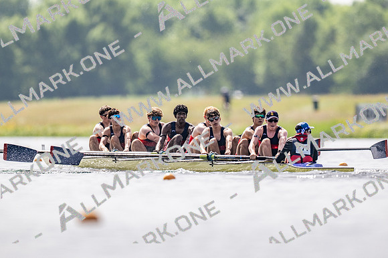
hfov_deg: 2.3
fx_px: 9694
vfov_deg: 1.5
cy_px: 129
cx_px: 194
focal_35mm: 900
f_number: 4
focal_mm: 600
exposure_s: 1/2500
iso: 140
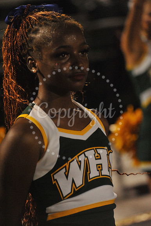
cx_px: 76
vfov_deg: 10.3
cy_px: 113
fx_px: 1260
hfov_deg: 6.9
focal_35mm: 200
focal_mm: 200
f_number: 5
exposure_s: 1/250
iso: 6400
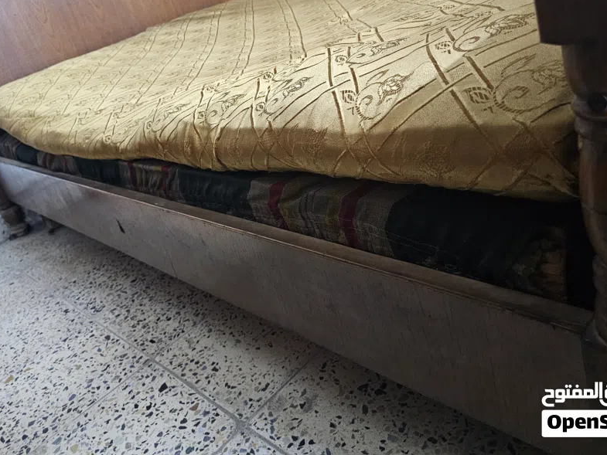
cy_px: 159
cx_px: 277
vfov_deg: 46.2
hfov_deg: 59.9
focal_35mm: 30
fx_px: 526
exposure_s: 1/50
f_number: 1.7
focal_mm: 6.3
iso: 640
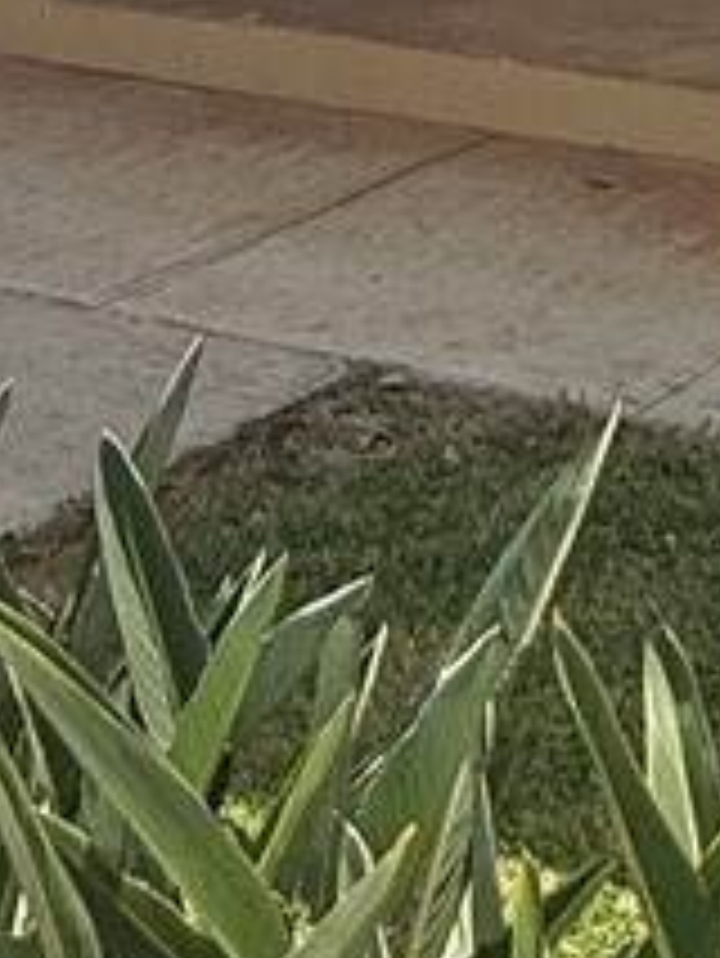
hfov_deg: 13.3
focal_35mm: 105
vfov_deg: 17.0
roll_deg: -0.6
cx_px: 1107
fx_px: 2909
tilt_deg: -1.3
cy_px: -450
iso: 64
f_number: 2.2
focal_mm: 2.22
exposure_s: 1/1848
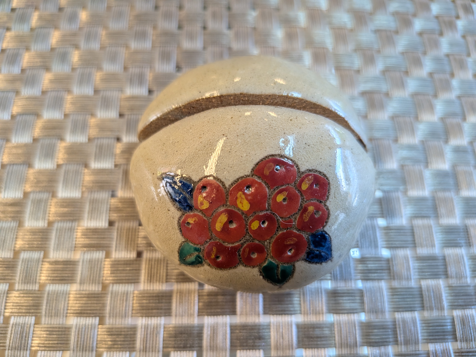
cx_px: 238
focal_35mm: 24
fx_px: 330
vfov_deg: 56.8
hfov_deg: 71.6
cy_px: 178
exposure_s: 1/148
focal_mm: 4.53
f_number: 1.7
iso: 27
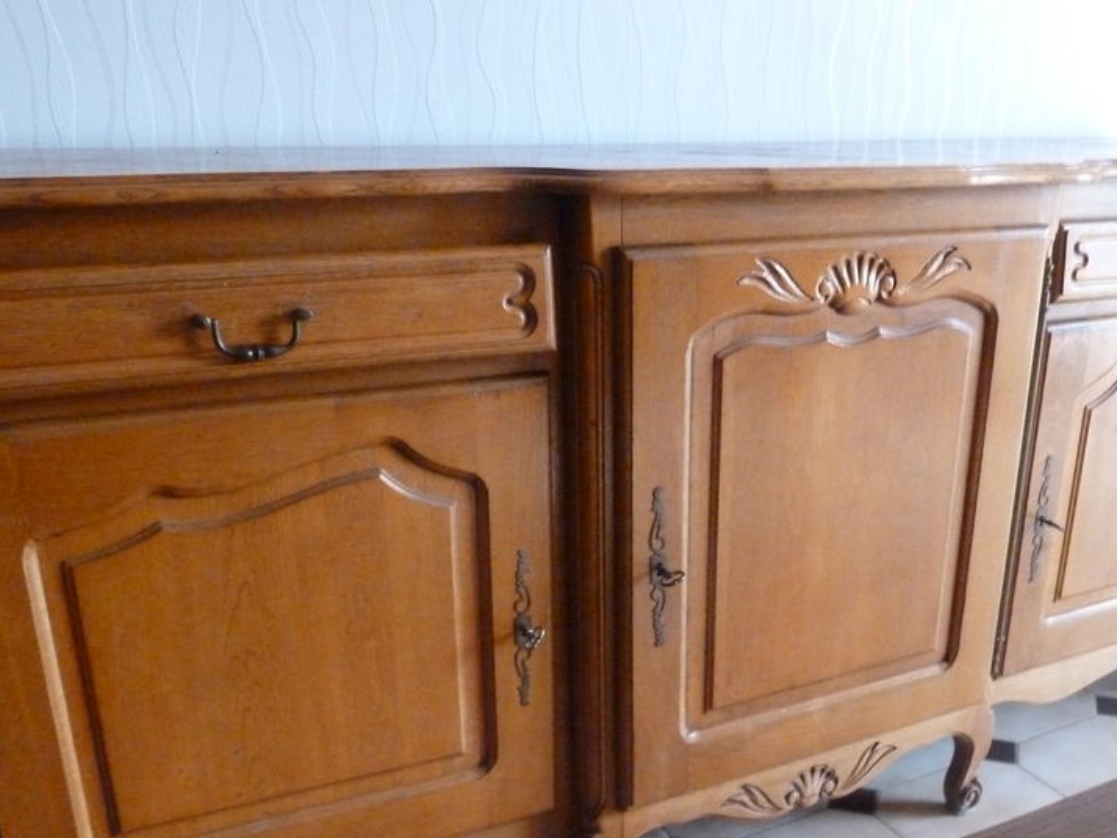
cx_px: 655
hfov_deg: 52.3
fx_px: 1130
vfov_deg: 40.1
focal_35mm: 35
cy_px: 574
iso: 800
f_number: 3.3
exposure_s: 1/60
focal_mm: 4.1
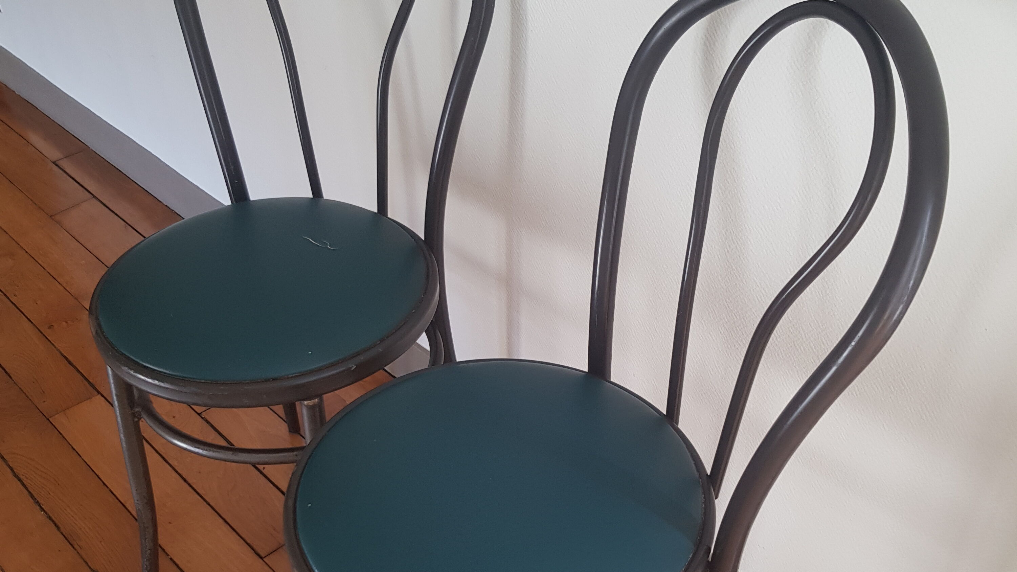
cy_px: 398
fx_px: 1025
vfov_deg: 30.9
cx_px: 506
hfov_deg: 52.8
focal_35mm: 38
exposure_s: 1/100
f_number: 1.7
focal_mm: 4.2
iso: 80
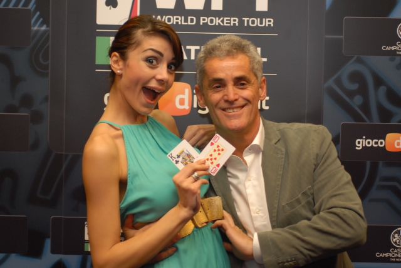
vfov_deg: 17.5
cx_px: 200
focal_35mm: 78
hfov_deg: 26.0
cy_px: 134
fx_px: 870
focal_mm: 52
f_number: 2.8
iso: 400
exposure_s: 1/60
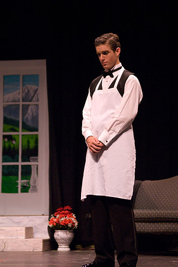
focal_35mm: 120
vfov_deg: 17.0
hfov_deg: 11.4
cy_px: 134
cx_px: 89
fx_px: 888
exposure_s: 1/160
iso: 1600
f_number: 2.8
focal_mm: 80
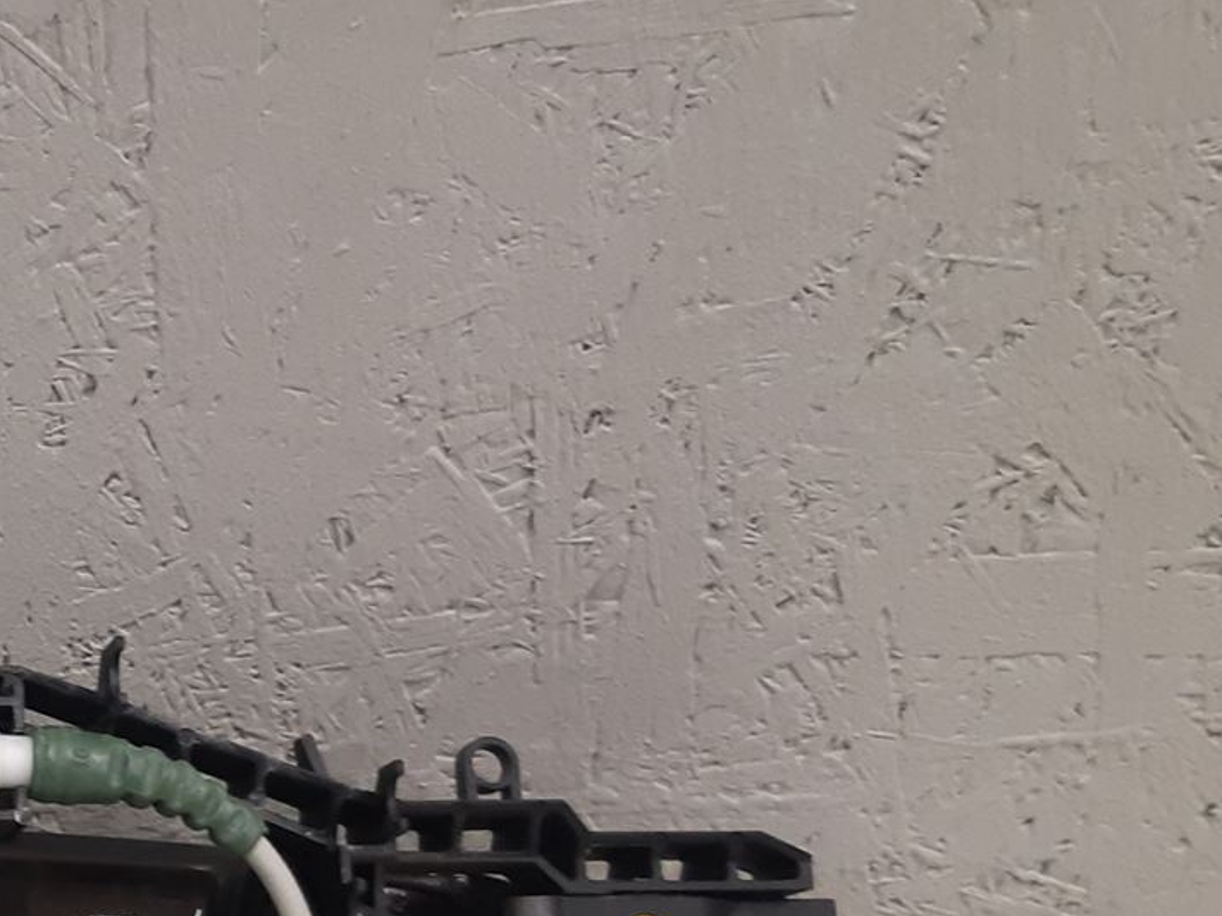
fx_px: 2647
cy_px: 604
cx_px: -348
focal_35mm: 75
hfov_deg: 23.2
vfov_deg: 19.6
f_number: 1.7
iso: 125
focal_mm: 3.93
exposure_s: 1/50
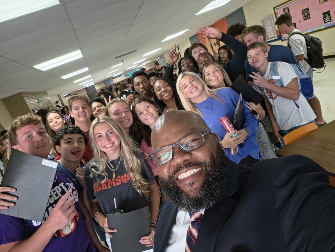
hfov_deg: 73.9
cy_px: 126
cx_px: 168
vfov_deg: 58.9
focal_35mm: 23
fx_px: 223
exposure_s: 1/120
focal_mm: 3.3
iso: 200
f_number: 2.2
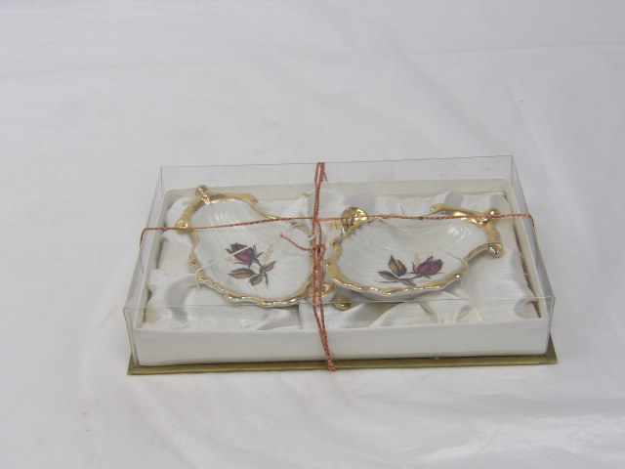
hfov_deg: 36.2
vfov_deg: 27.5
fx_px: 957
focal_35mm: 53
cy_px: 234
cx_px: 312
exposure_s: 1/33
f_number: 3.9
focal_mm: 9.5
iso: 110
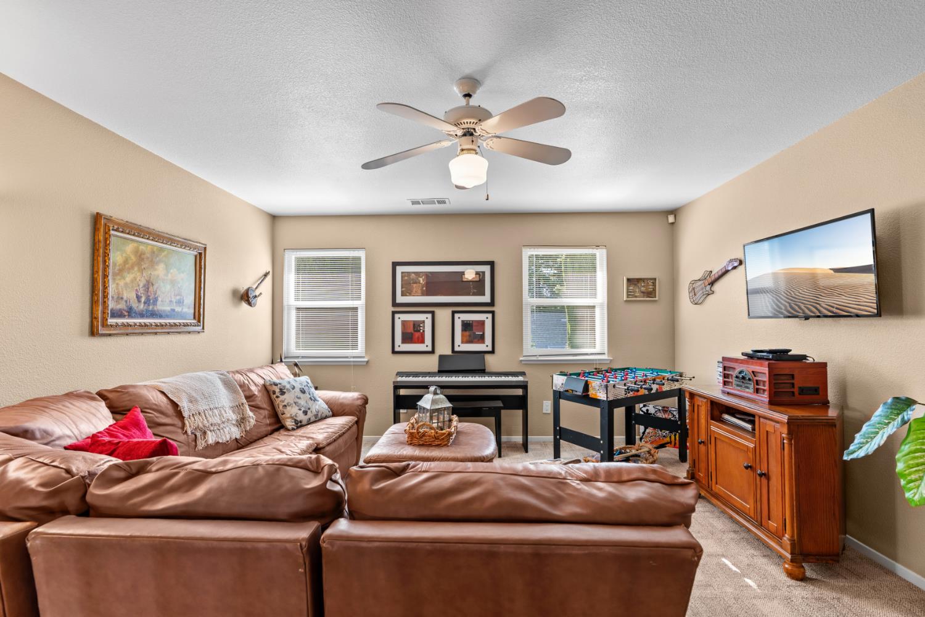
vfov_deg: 73.7
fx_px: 411
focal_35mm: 16
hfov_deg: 96.7
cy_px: 308
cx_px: 462
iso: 100
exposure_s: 1/1.67
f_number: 8
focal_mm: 16
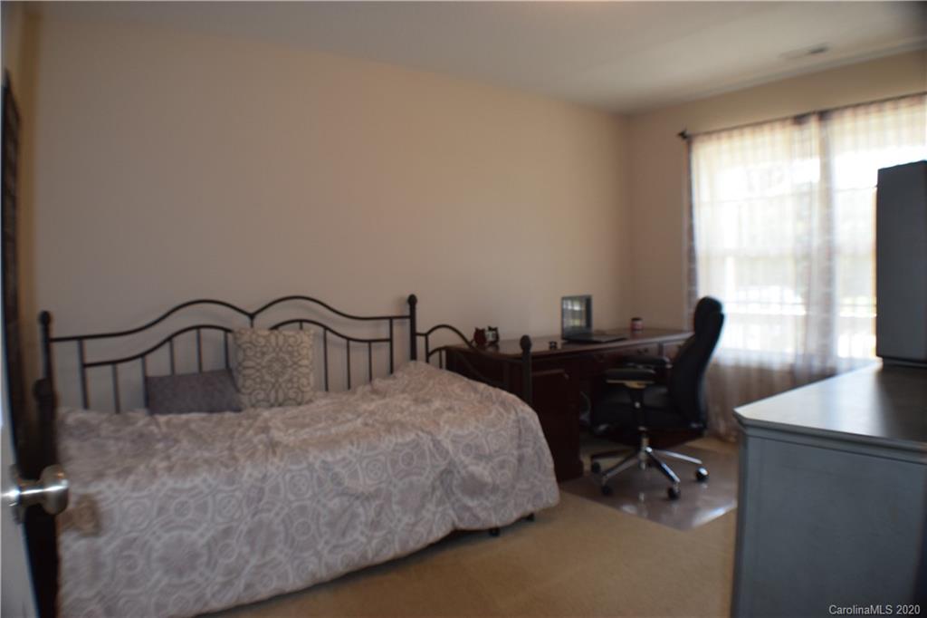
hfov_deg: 61.9
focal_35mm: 30
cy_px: 309
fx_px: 772
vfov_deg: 43.6
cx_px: 464
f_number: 5.6
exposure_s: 1/125
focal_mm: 20
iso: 800
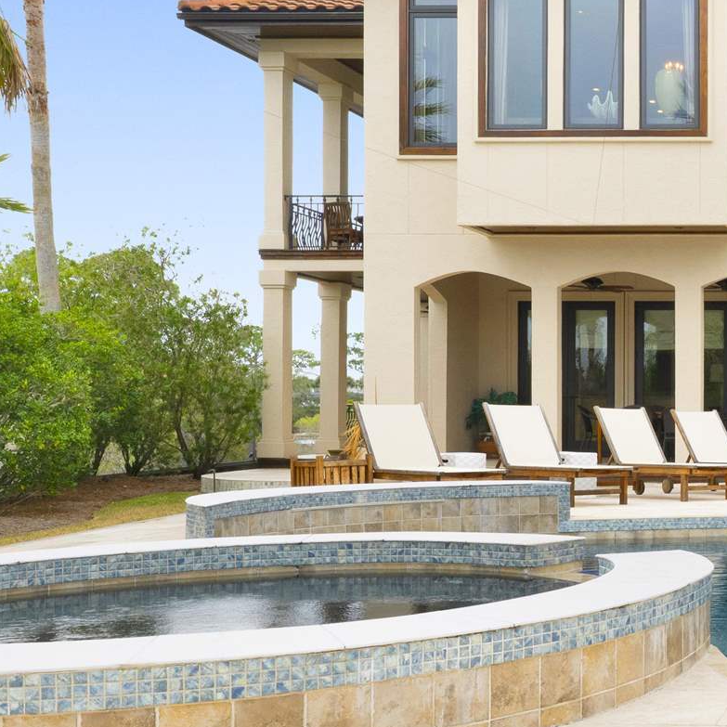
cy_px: 407
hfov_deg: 28.0
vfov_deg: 33.0
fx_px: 1228
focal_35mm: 52
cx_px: 917
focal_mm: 15.5
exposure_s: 1/125
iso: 400
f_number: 11
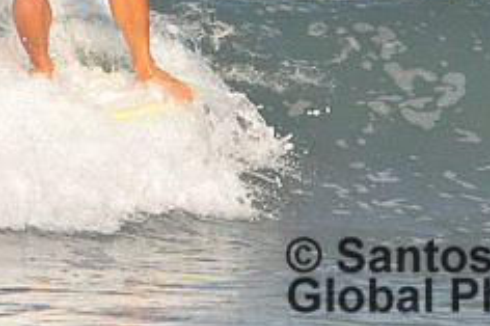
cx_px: 253
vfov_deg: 0.7
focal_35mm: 2027
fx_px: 27570
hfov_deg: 1.0
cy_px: -28
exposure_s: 1/1250
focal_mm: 550
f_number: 11
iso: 1250
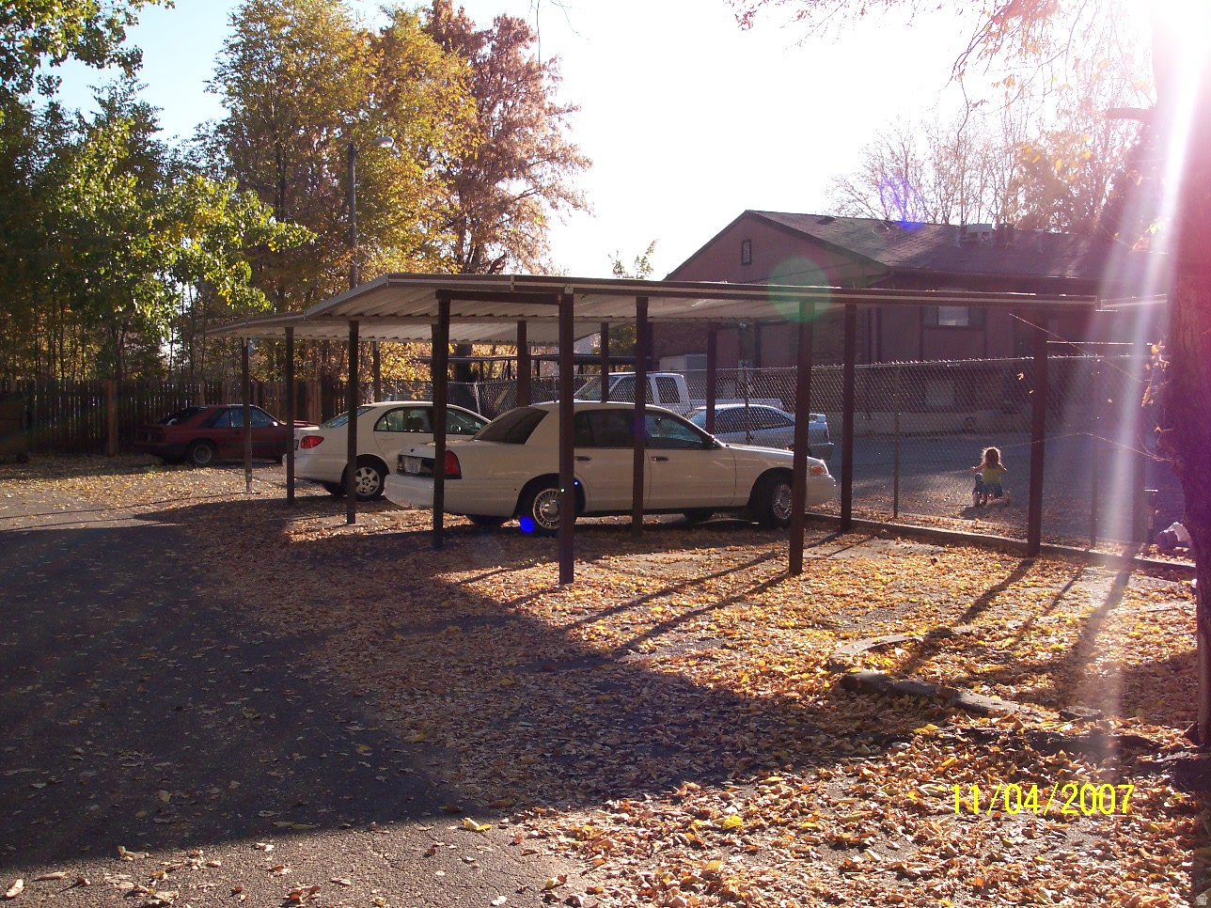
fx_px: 1329
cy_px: 454
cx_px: 606
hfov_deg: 49.0
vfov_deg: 37.7
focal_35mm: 38
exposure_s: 1/350
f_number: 4.8
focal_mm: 8
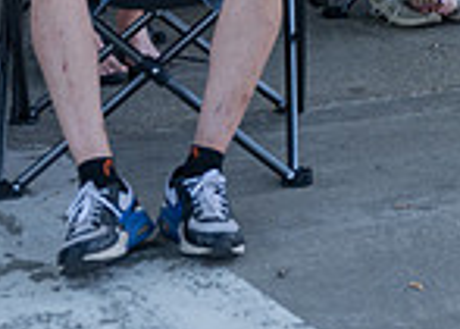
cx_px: 817
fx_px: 2561
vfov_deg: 7.1
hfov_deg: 9.8
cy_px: -288
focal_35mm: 196
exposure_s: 1/200
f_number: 3.2
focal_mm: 42
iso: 200
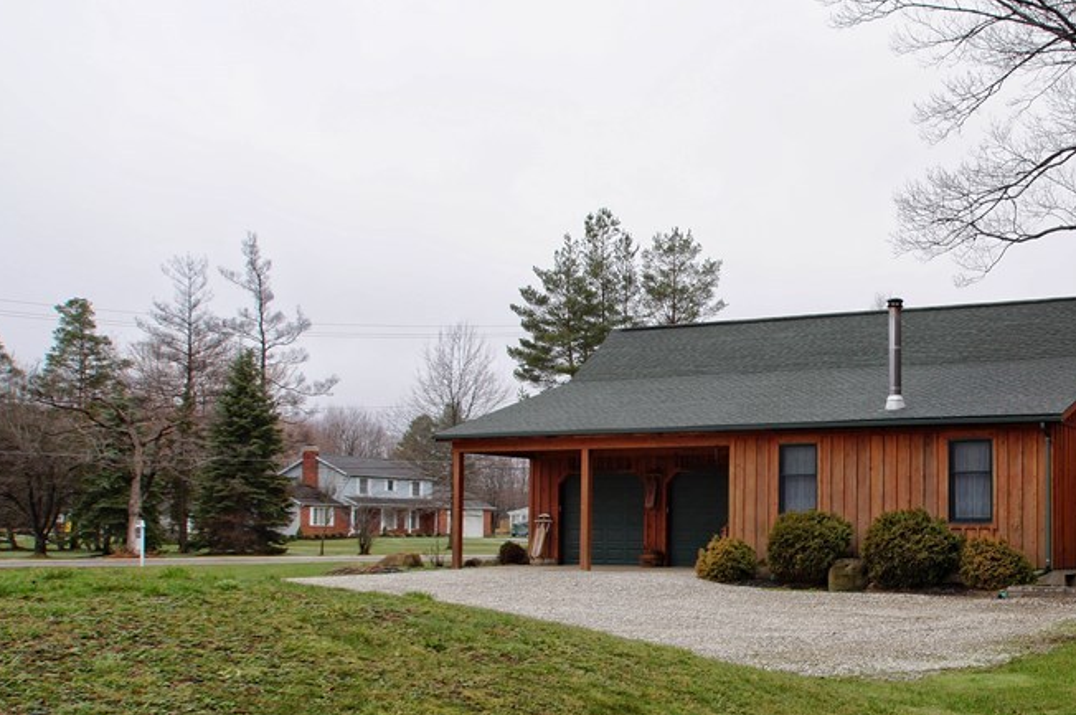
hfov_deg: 42.1
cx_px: 833
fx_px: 1343
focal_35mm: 45
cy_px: 464
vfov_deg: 29.6
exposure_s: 1/80
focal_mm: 18
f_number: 8
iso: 100
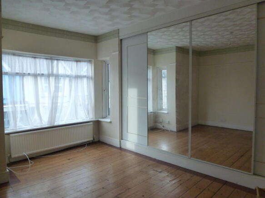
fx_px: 184
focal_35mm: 24
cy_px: 99
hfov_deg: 71.6
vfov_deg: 56.8
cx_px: 132
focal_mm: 4.3
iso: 320
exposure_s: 1/60
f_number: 3.3
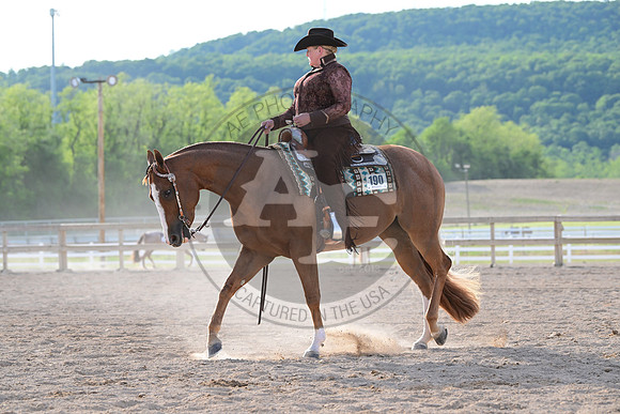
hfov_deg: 17.1
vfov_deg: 11.4
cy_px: 207
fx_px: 2067
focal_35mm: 120
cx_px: 310
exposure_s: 1/2000
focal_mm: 120
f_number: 5
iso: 1000
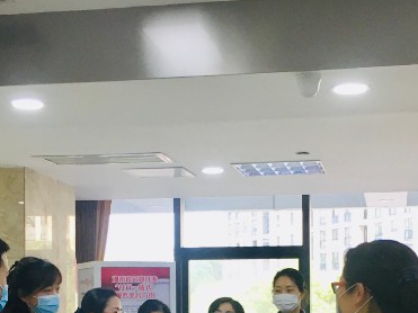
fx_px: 966
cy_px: 322
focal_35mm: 80
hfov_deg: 24.4
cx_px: 207
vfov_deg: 17.9
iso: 40
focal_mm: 4.15
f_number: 2.2
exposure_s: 1/33
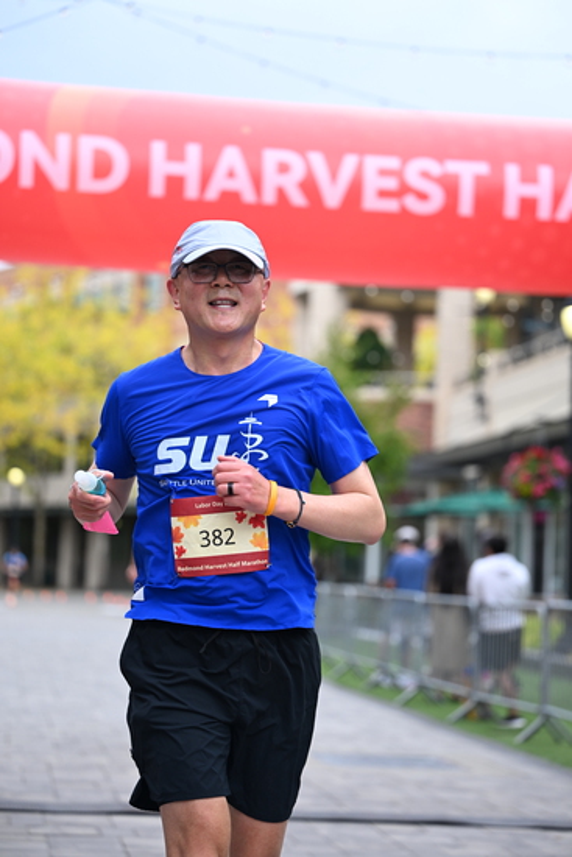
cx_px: 286
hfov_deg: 16.1
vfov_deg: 23.9
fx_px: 2024
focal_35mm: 85
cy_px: 428
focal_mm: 85
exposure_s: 1/2000
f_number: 2.8
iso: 640
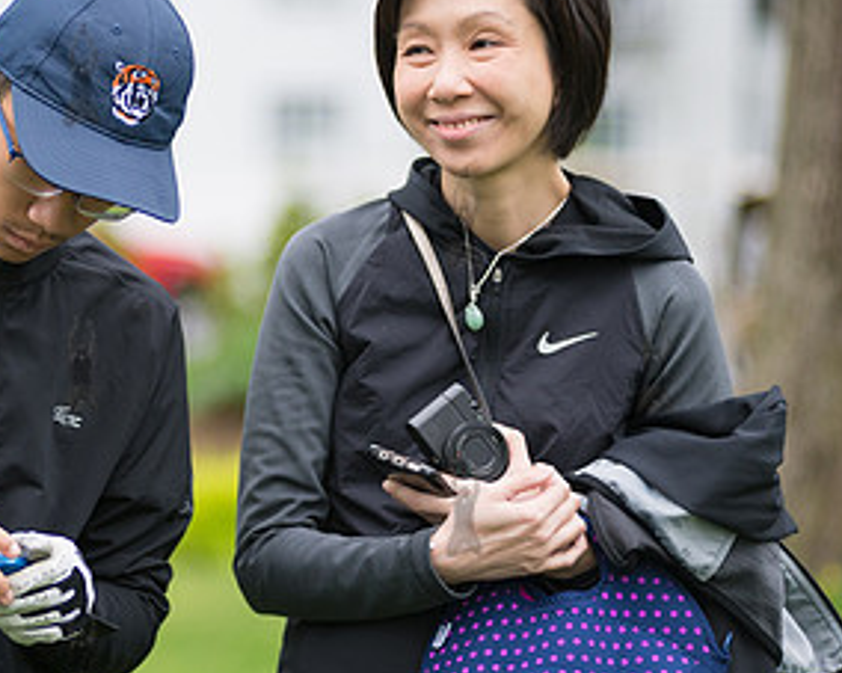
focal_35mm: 259
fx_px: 6452
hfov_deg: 7.4
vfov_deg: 6.0
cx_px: 80
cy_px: 360
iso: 400
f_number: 2.8
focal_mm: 135
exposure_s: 1/1000
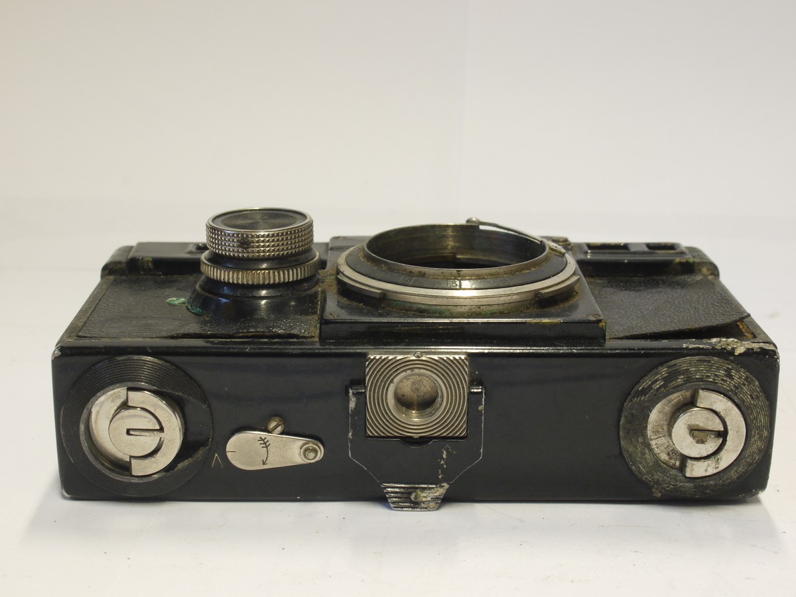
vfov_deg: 24.4
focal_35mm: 60
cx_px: 398
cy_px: 298
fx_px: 1380
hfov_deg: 32.2
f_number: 9
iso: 400
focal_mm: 30
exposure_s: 1/10
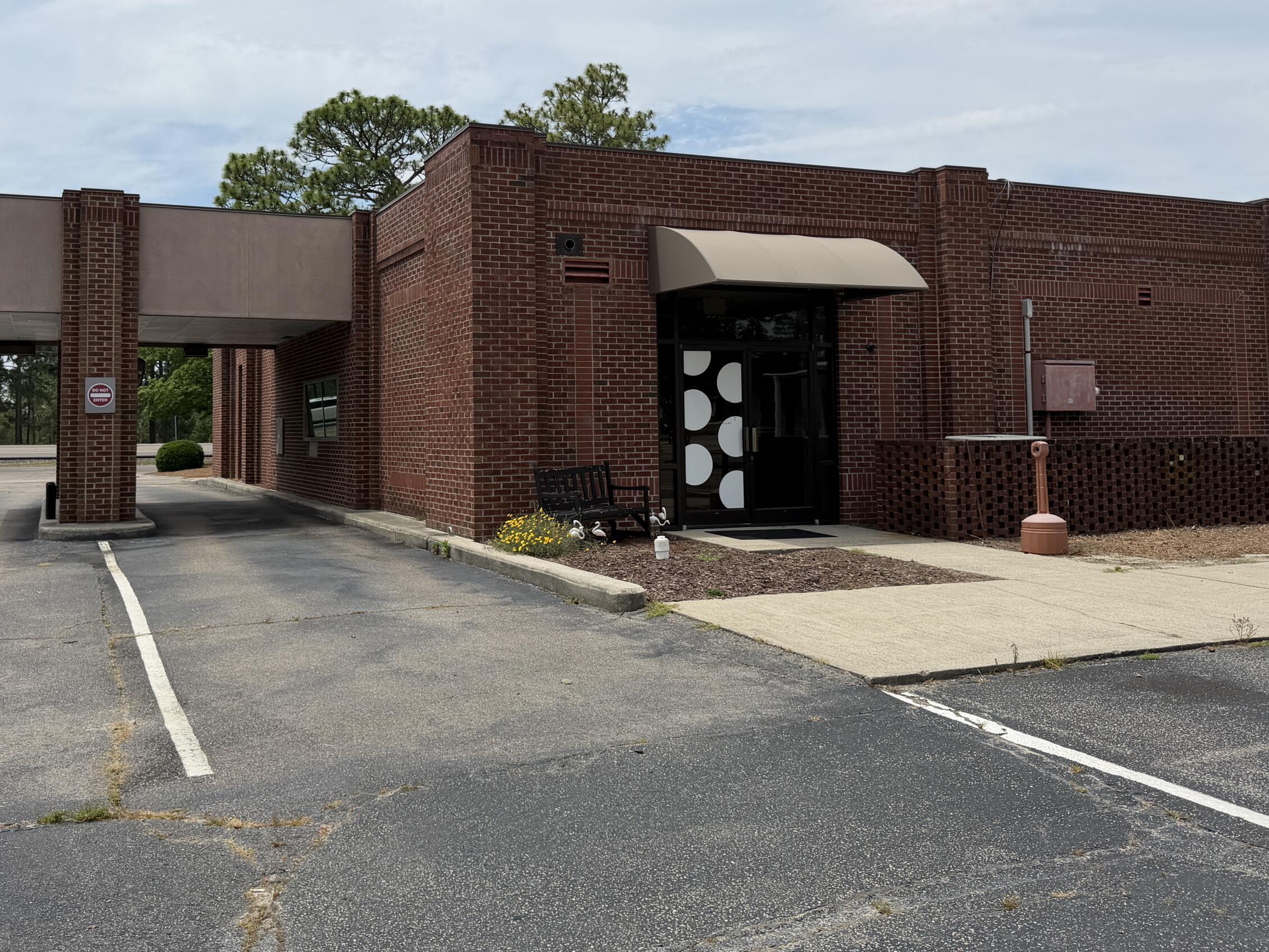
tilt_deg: +3.2
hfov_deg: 56.6
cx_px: 547
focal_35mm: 32
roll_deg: +1.1
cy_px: 367
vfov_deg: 43.9
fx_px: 1173
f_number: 1.78
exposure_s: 1/7353
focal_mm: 6.76
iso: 80
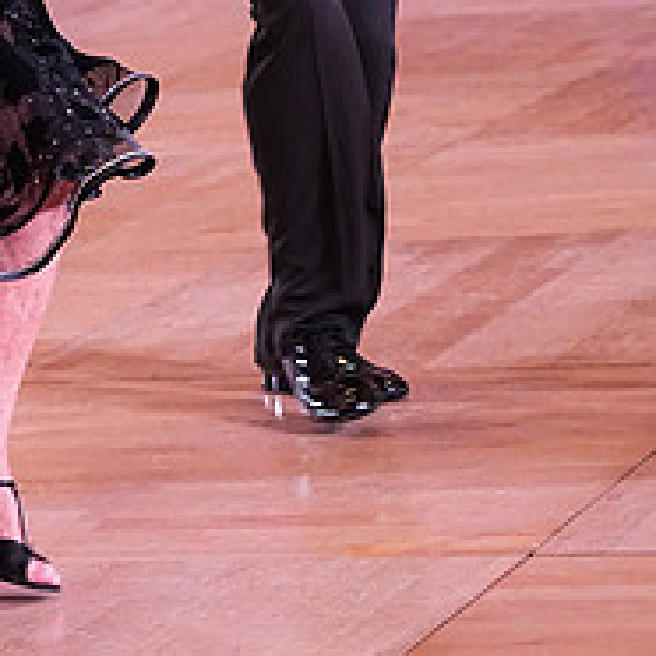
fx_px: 4267
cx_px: 41
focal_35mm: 199
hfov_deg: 8.8
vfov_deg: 8.7
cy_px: -166
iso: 3200
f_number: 4.5
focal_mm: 75
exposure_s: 1/400
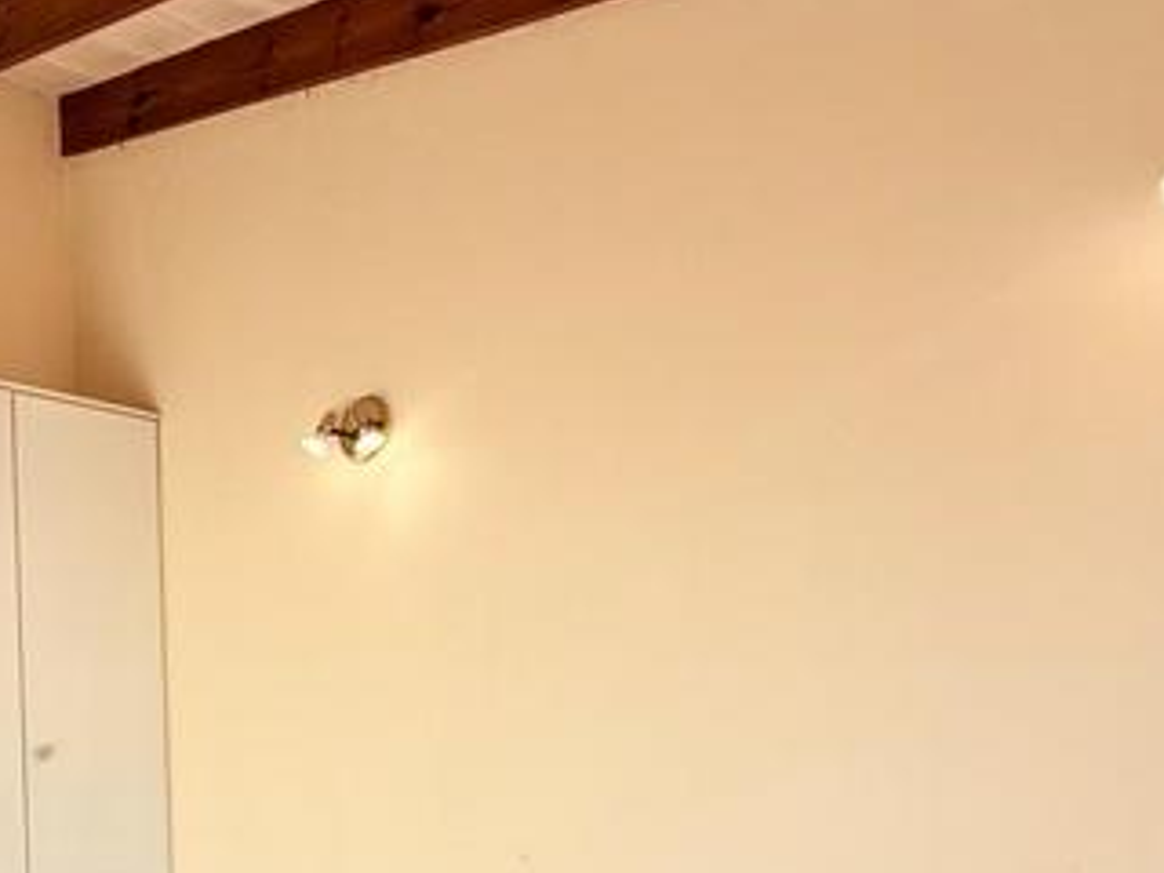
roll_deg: +2.4
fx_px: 1177
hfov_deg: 48.1
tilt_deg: -0.6
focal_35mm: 35
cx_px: 156
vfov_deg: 38.0
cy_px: 782
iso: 50
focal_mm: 2.22
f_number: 2.2
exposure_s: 1/228
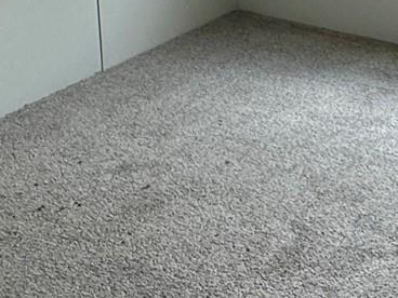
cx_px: 286
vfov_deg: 16.9
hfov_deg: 24.8
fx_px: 897
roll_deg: +2.7
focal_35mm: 78
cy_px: -164
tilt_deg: -8.2
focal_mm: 2.22
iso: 80
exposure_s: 1/99
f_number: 2.2
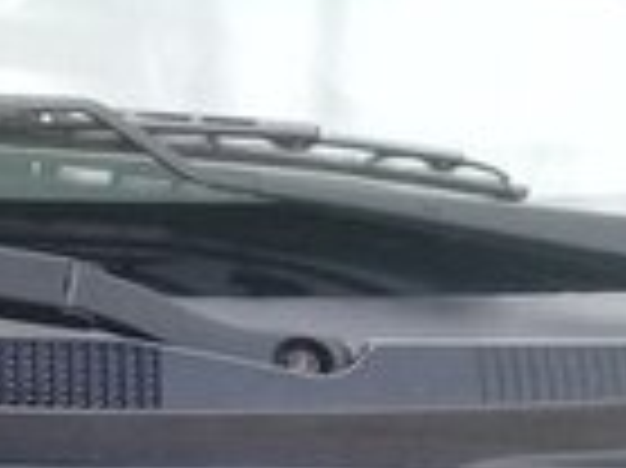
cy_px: 844
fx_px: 2656
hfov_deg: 13.2
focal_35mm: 147
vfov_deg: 9.6
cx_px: -72
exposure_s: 1/50
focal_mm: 3.3
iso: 80
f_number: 2.2
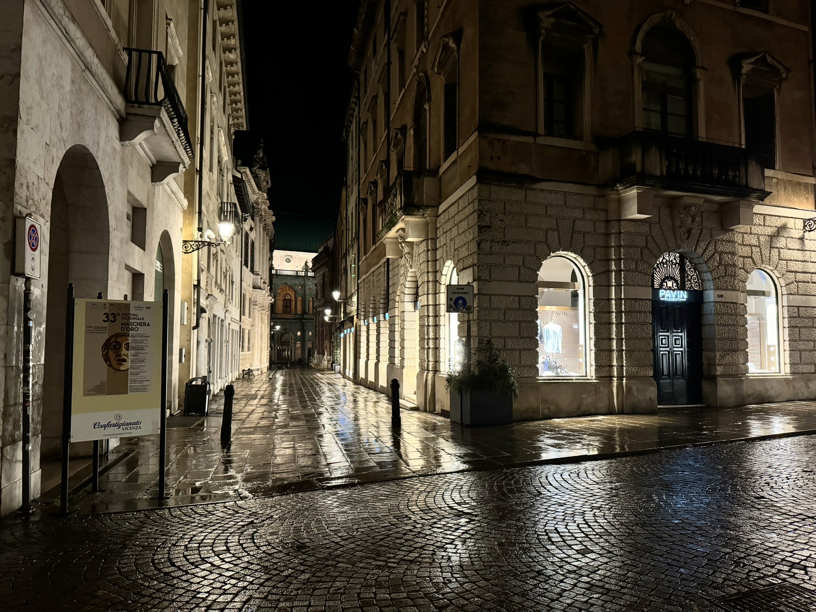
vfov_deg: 56.8
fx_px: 566
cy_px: 306
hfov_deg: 71.6
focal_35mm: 24
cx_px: 408
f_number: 1.78
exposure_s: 1/50
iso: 500
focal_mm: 6.76
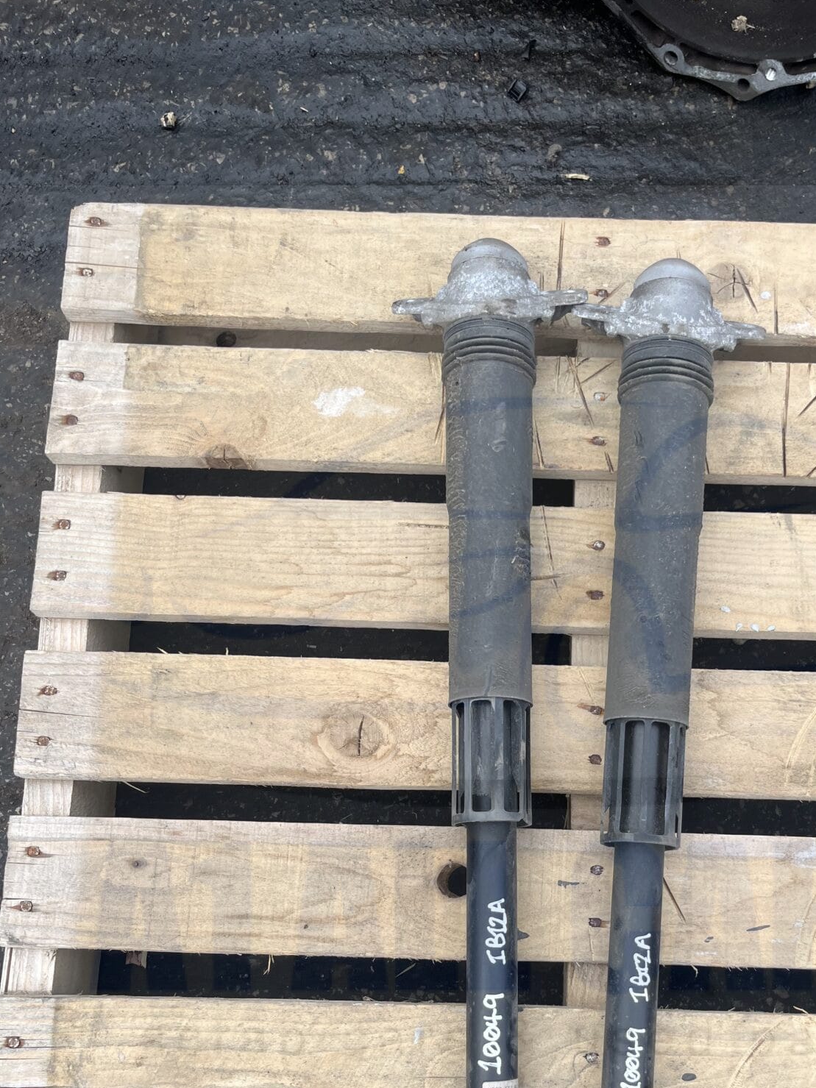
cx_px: 553
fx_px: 1132
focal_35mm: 36
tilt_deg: -77.6
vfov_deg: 50.2
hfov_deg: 39.1
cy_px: 750
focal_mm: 5.1
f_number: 1.6
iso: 50
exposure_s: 1/1238
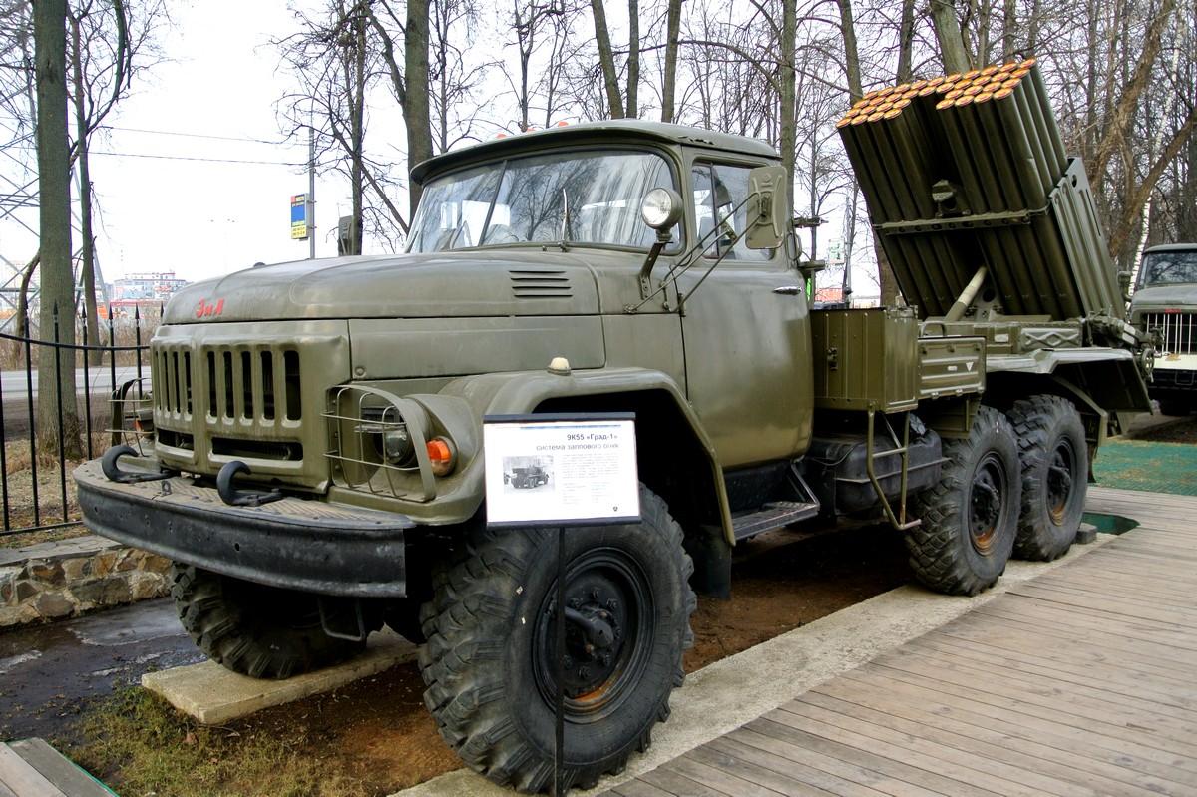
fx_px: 1030
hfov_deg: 60.3
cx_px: 598
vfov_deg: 42.3
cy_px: 398
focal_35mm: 31
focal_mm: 11.8
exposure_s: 1/200
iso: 100
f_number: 4
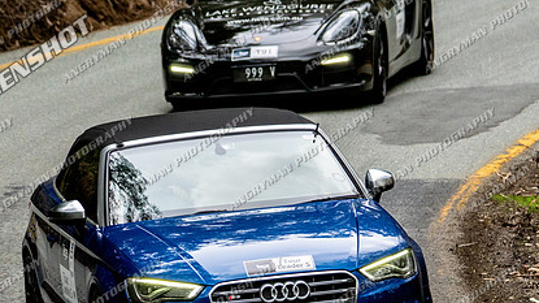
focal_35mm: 491
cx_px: 174
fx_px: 7014
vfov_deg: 2.5
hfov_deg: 4.4
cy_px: 245
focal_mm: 200
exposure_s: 1/640
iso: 500
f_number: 5
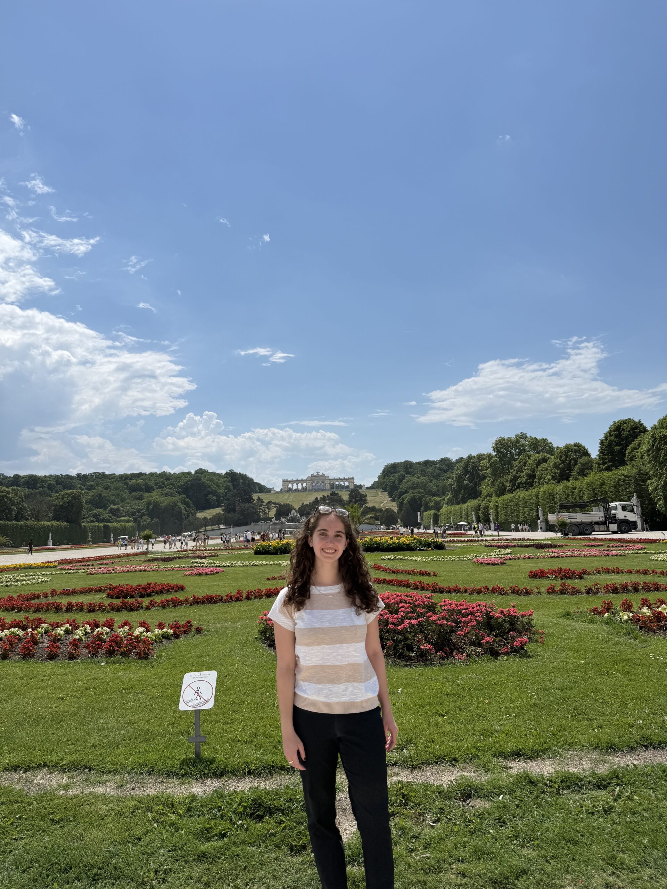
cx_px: 334
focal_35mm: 24
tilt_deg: +8.4
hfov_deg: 56.8
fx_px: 617
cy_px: 444
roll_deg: +1.2
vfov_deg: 71.6
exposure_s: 1/10309
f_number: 1.78
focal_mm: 6.76
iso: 80
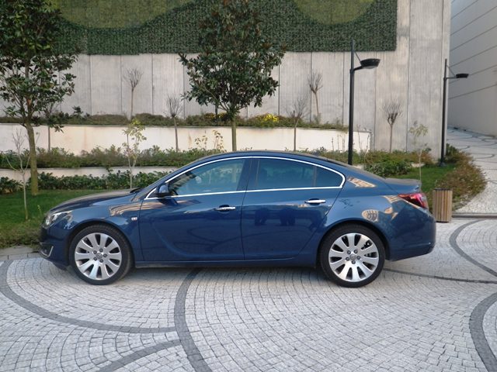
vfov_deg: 49.7
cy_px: 186
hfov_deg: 63.4
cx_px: 248
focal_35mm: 28
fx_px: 402
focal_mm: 5
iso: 80
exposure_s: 1/50
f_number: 3.5
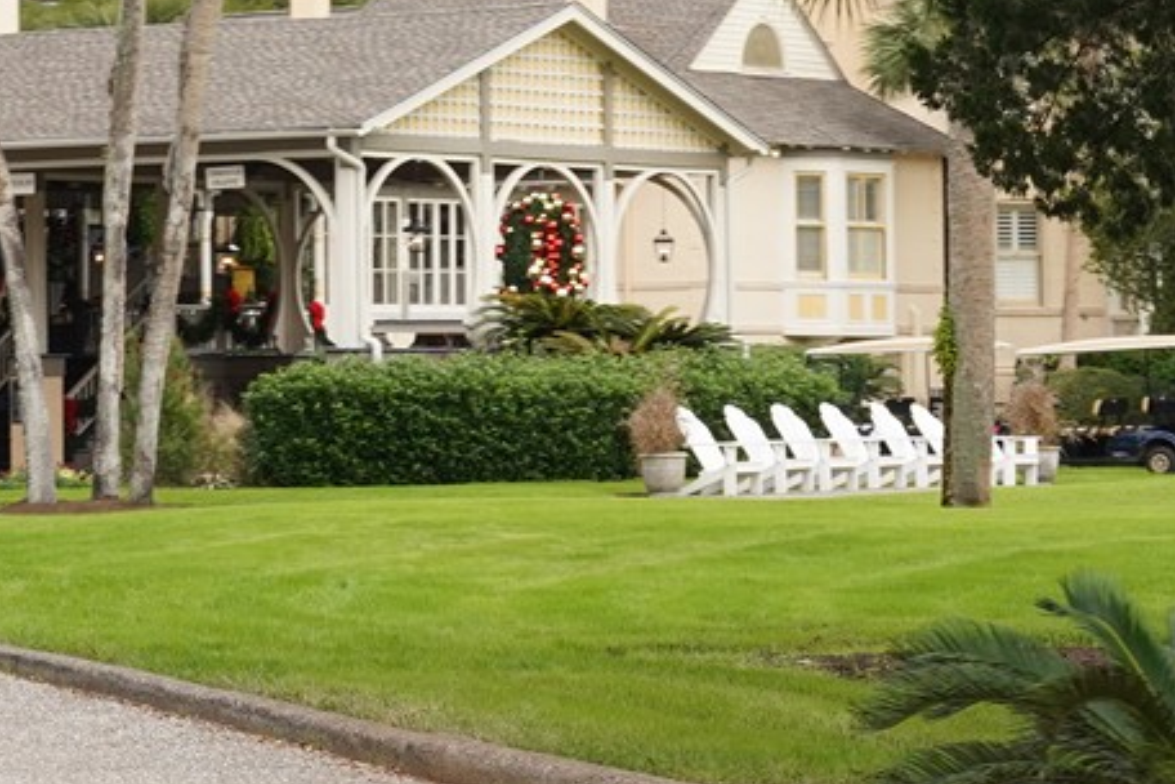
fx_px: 5581
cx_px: 253
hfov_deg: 12.0
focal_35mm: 171
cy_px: 160
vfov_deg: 8.0
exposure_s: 1/80
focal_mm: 39
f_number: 14
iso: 400
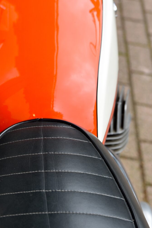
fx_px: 715
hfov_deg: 12.1
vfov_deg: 18.1
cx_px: 48
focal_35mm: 113
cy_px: 86
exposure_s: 1/60
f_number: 4
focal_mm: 44
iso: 100
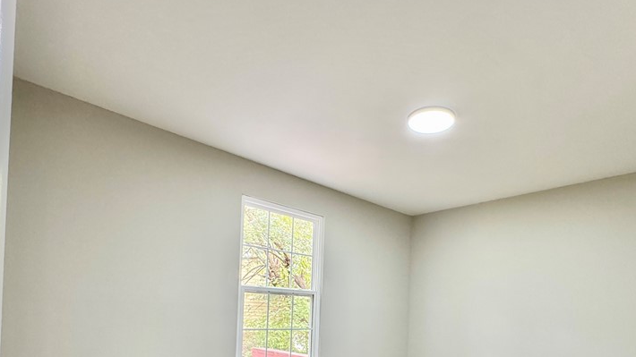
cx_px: 364
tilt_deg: +1.5
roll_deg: -2.0
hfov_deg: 80.7
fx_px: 371
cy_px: 303
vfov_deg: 47.6
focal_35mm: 22
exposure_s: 1/120
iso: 320
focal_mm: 2.22
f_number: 2.2
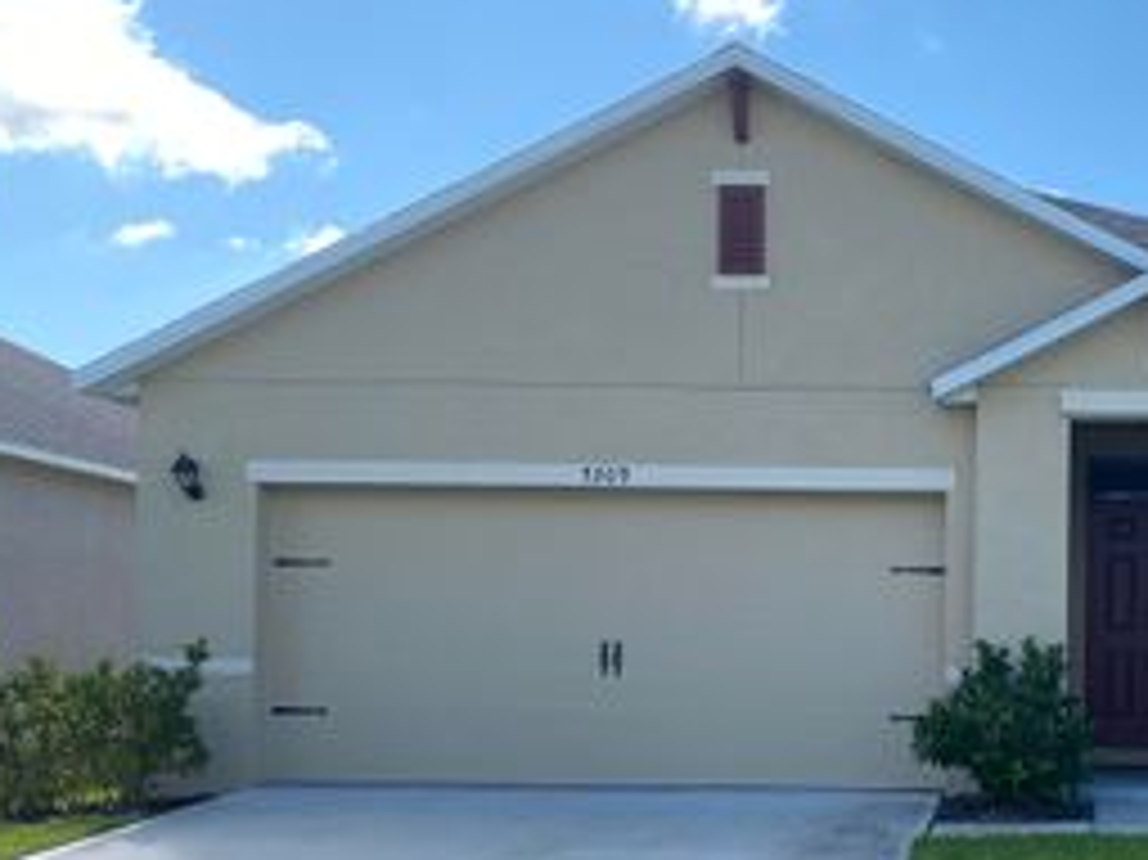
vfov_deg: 28.1
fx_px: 1691
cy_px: 651
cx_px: 995
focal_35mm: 51
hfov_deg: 35.7
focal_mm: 4.25
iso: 32
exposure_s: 1/877
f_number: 1.8
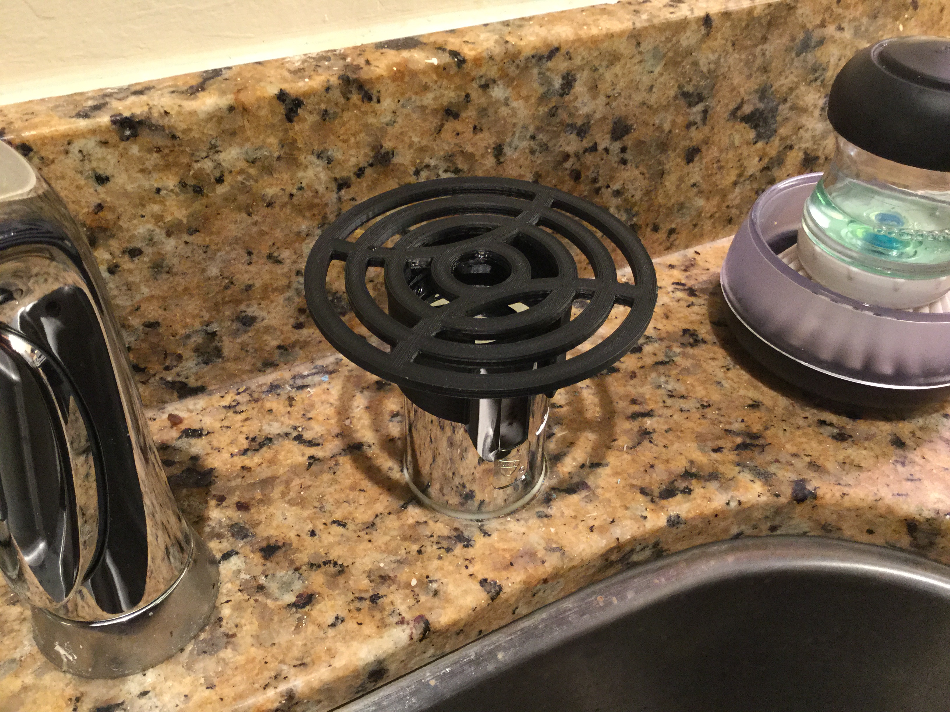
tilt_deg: -42.6
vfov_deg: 45.4
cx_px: 475
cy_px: 356
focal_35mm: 31
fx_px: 851
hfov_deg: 58.4
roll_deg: -2.4
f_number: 2.4
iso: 200
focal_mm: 3.3
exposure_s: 1/30
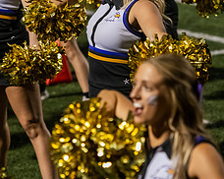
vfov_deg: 5.4
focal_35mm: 287
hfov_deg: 6.7
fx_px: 1901
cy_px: 7
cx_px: 87
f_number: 3.2
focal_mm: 120
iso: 4000
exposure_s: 1/500
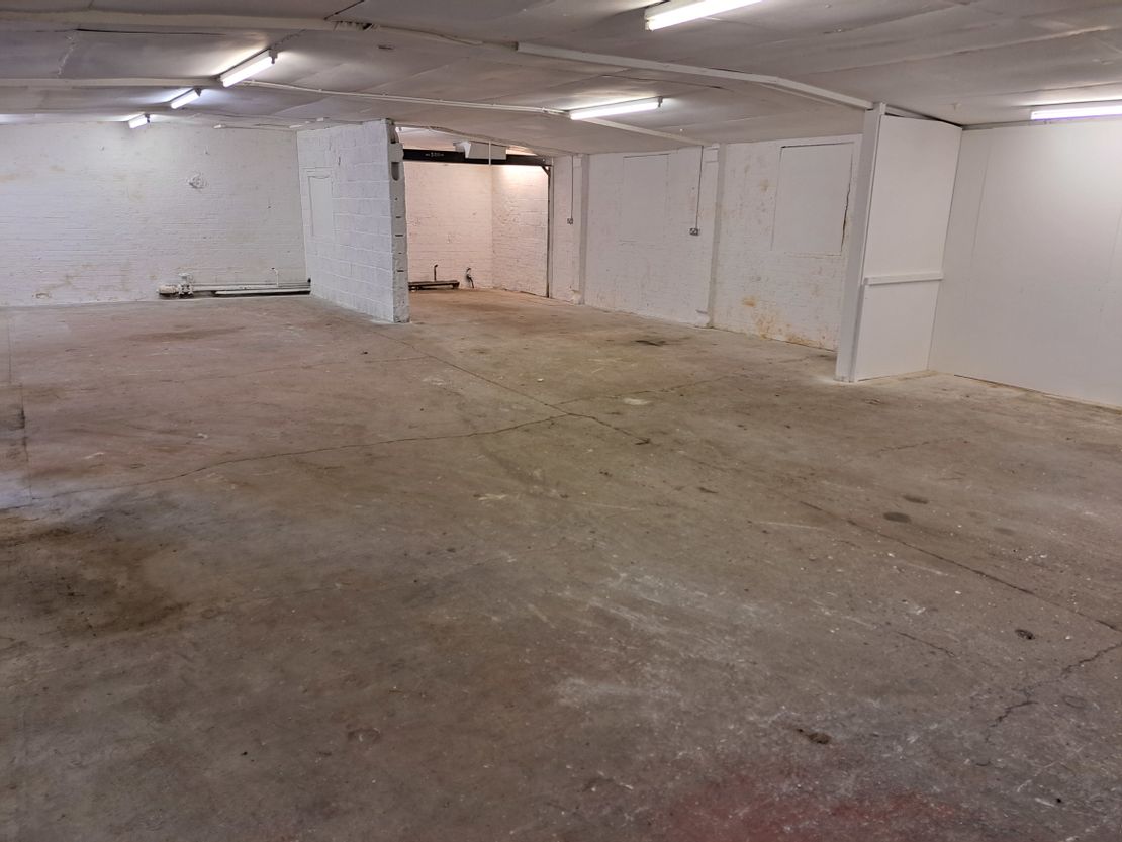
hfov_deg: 71.6
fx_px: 778
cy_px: 421
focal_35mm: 24
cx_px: 561
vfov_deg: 56.8
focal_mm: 5.23
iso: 125
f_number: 1.8
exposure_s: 1/50
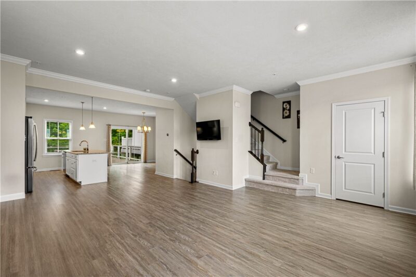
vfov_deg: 77.3
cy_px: 138
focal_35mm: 15
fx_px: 173
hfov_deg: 100.4
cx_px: 208
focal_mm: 10
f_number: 6.3
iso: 250
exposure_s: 1/13
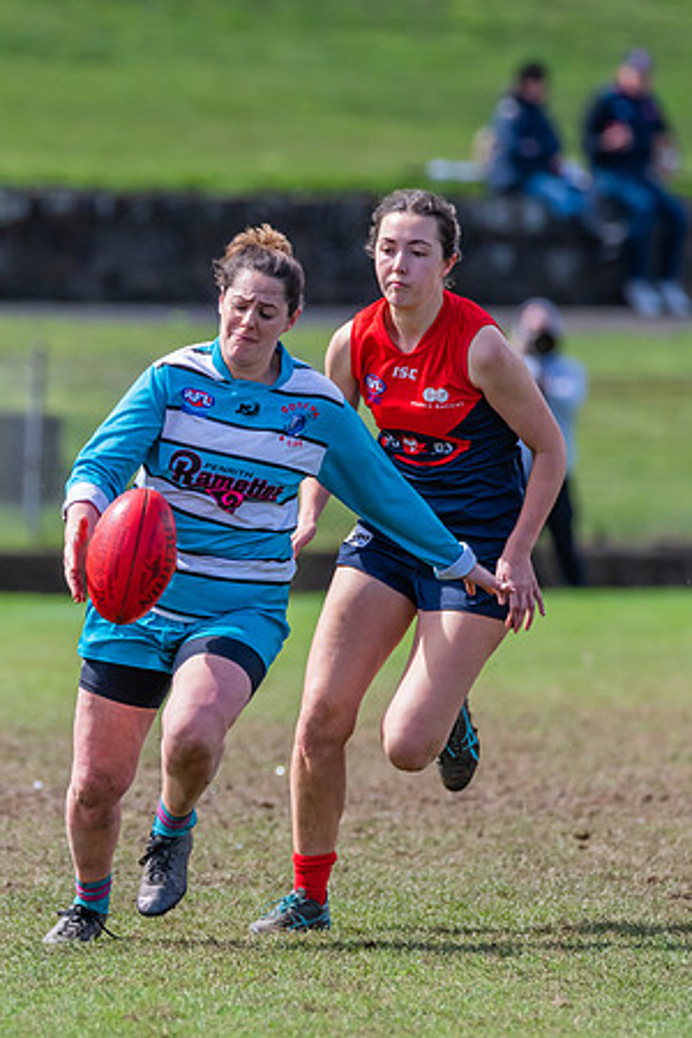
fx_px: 20473
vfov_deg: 2.9
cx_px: 152
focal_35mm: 710
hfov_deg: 1.9
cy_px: 558
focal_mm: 420
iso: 800
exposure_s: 1/1600
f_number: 6
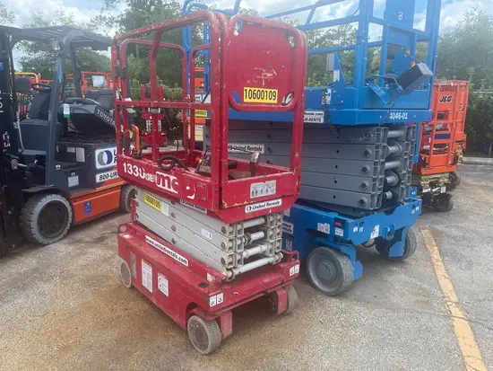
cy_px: 186
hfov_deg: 67.3
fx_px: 370
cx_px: 246
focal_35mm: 26
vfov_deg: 53.1
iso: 50
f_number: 1.6
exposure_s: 1/951
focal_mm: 5.1
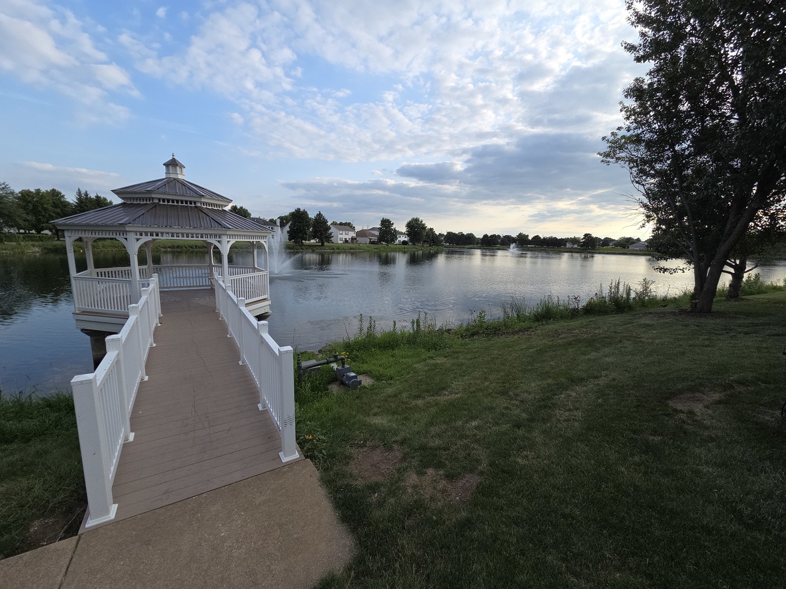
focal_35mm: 13
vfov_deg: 89.9
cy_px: 294
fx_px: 295
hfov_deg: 106.2
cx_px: 393
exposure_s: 1/917
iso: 50
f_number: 2.2
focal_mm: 2.2
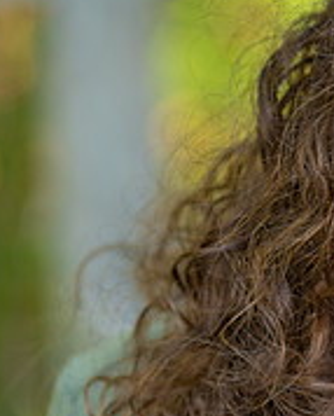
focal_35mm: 598
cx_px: 557
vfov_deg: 3.2
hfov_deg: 2.6
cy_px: 306
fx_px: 7370
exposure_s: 1/320
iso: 100
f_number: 3.5
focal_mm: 105
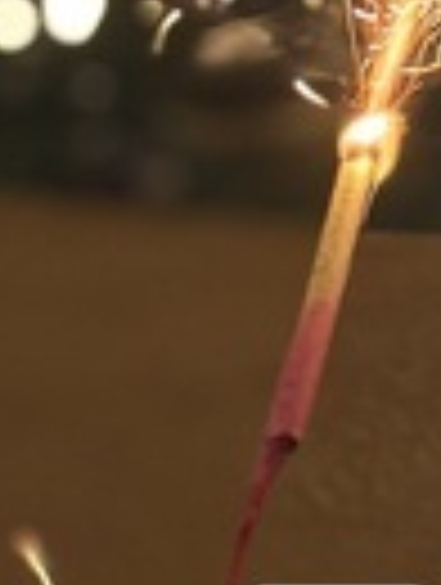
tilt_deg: -6.9
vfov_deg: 10.3
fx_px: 3115
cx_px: 133
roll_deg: +5.0
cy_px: -360
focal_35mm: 184
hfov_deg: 8.1
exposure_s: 1/33
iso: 640
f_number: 1.78
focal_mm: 6.86
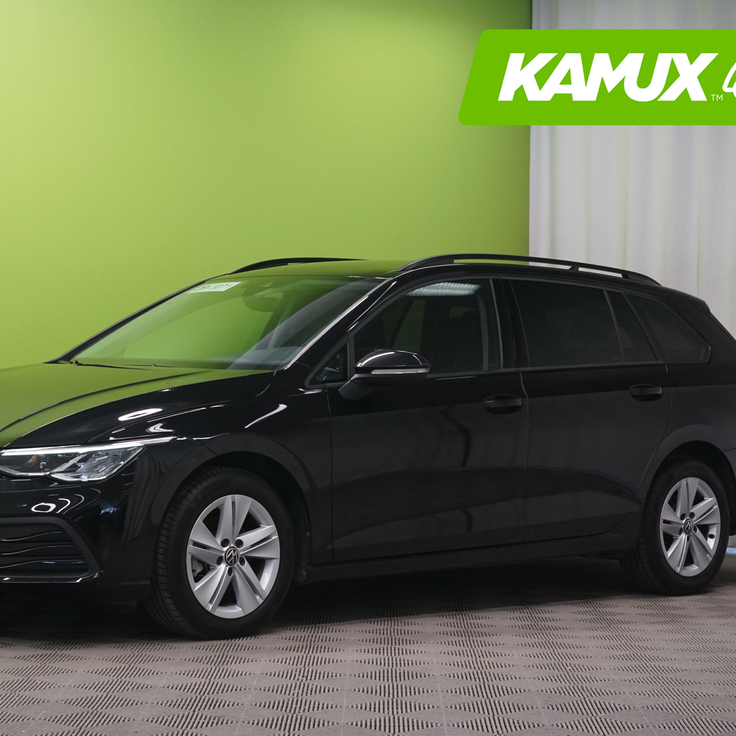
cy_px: 365
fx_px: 2045
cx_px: 318
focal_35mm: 85
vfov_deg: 20.4
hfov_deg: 20.4
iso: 2000
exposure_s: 1/25
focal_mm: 66
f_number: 9
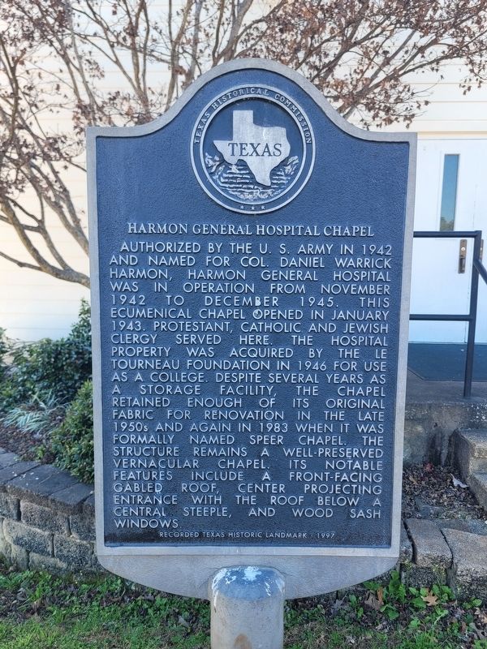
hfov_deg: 53.1
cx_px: 244
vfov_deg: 67.3
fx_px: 488
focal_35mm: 26
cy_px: 324
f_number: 1.8
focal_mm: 5.4
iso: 40
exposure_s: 1/205
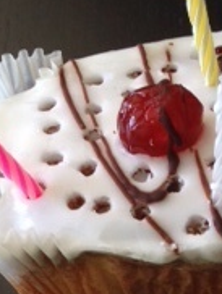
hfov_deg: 12.6
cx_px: 227
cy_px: 351
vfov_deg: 16.3
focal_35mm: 116
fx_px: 990
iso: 50
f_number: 2.4
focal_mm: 4.12
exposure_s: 1/40
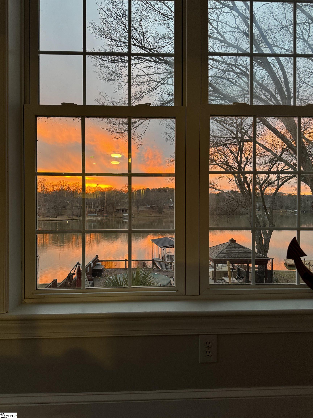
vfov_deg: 71.6
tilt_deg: +0.1
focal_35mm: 24
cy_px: 209
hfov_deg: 56.8
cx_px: 156
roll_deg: +0.1
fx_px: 289
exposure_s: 1/60
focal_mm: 6.86
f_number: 1.78
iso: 250
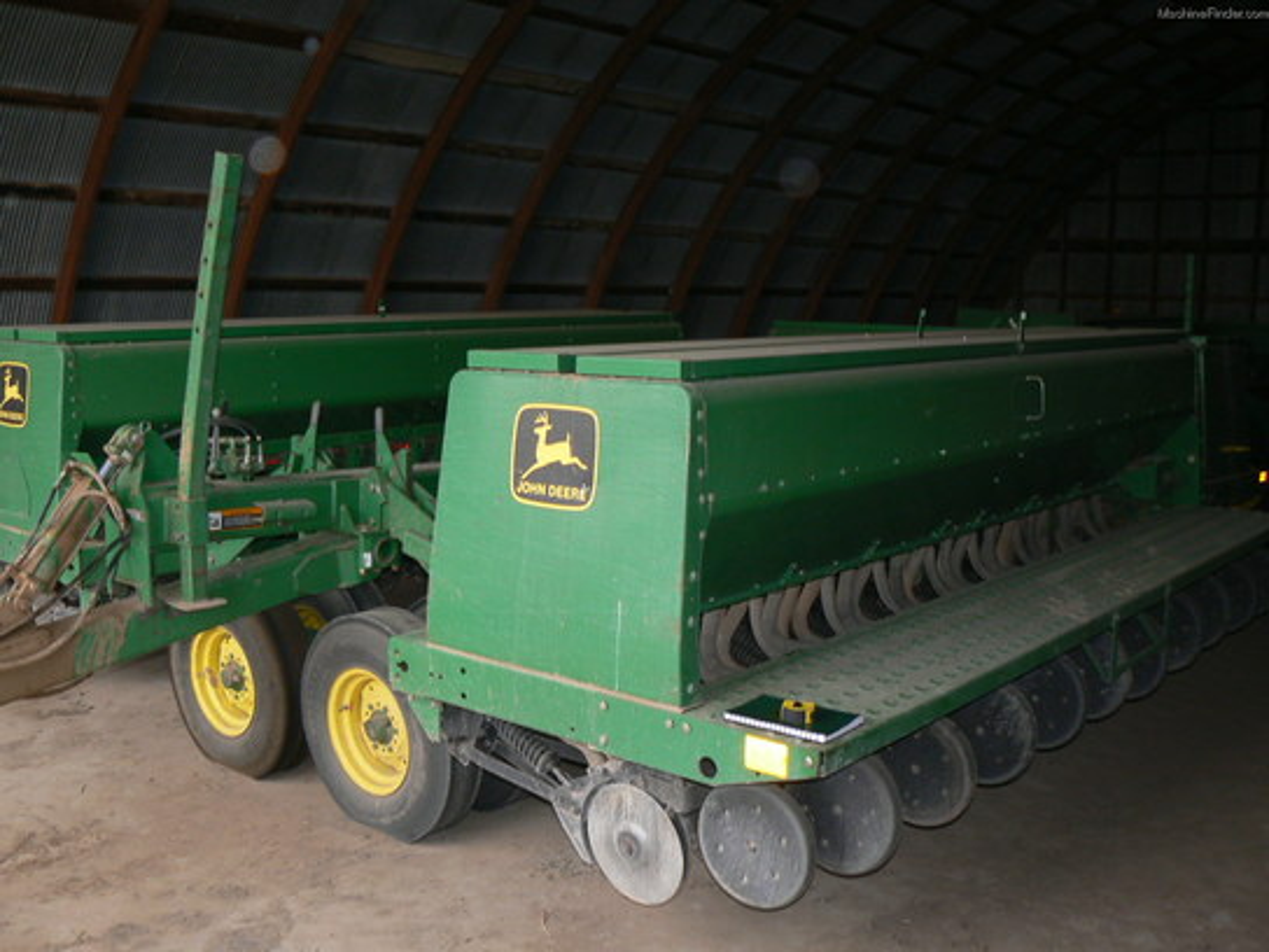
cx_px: 634
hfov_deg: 51.4
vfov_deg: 39.7
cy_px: 476
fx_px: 1320
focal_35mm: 36
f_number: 2.8
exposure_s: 1/30
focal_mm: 6
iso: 100
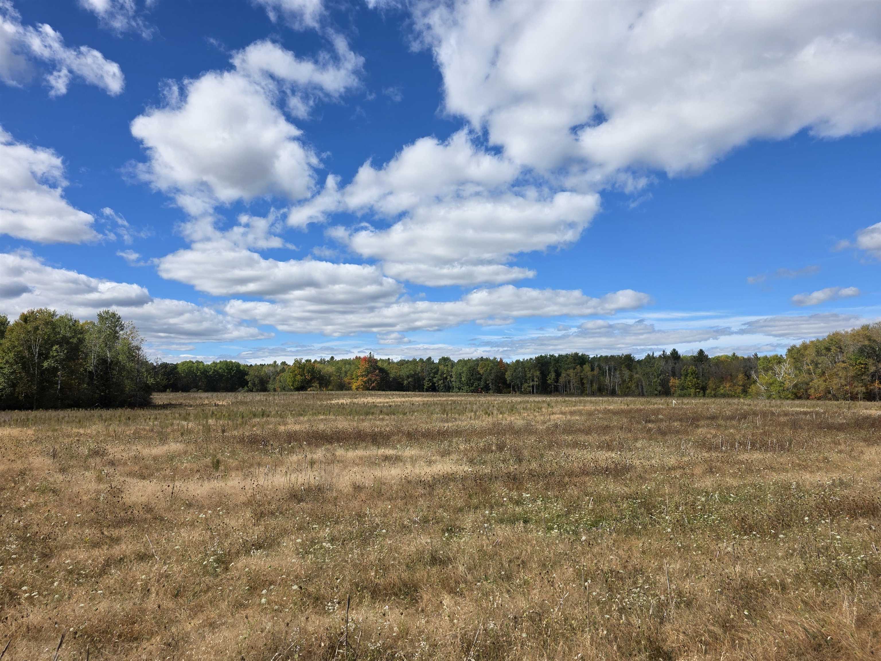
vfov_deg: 58.9
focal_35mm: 23
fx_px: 585
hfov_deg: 73.9
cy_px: 330
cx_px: 440
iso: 80
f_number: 1.7
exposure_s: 1/6809
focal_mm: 6.3
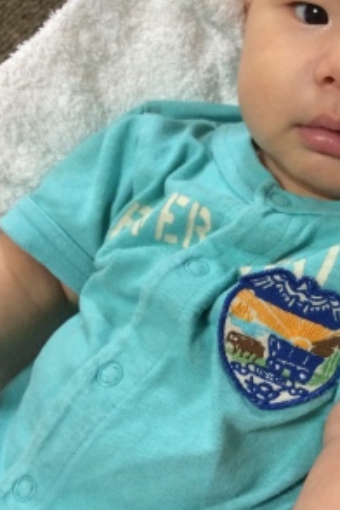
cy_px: 229
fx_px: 751
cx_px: 299
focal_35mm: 53
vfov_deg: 37.5
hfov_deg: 24.8
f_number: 2.2
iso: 160
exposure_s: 1/30
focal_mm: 4.12
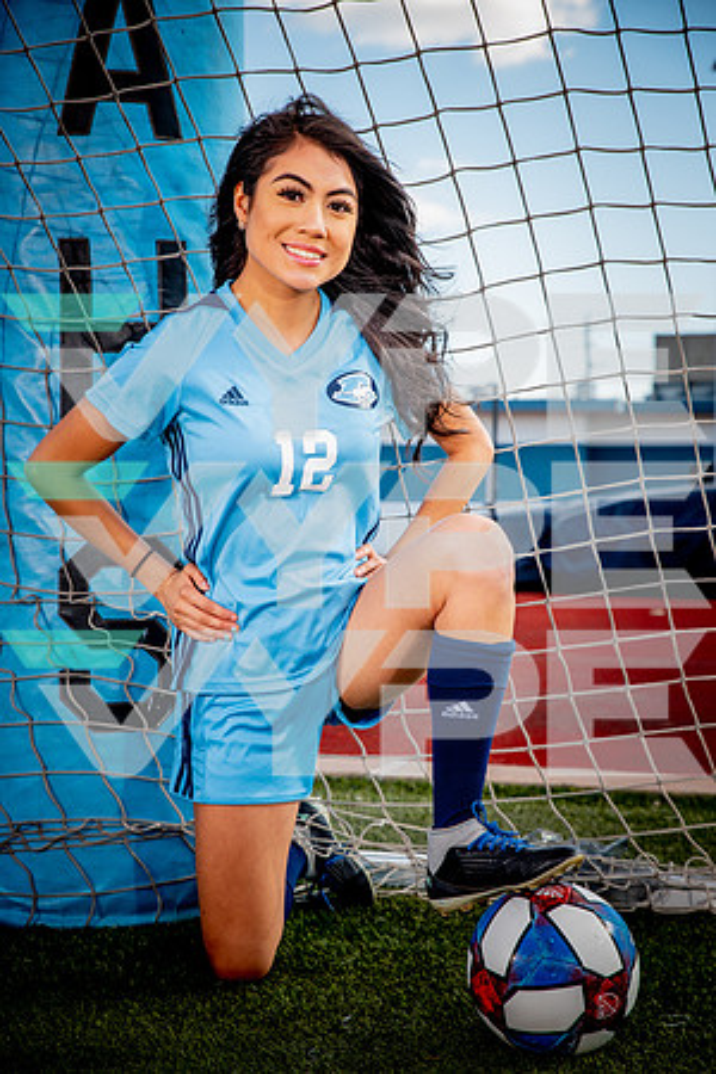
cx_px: 358
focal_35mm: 70
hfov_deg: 19.5
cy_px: 537
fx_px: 2088
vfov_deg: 28.8
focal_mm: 70
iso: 125
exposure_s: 1/320
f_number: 5.6
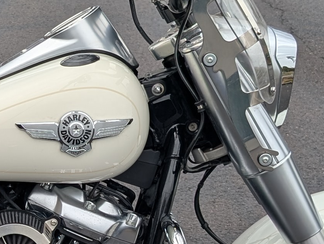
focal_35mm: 116
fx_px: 1088
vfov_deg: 12.8
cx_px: -51
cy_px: 184
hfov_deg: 16.3
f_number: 1.68
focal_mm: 6.9
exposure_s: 1/542
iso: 19
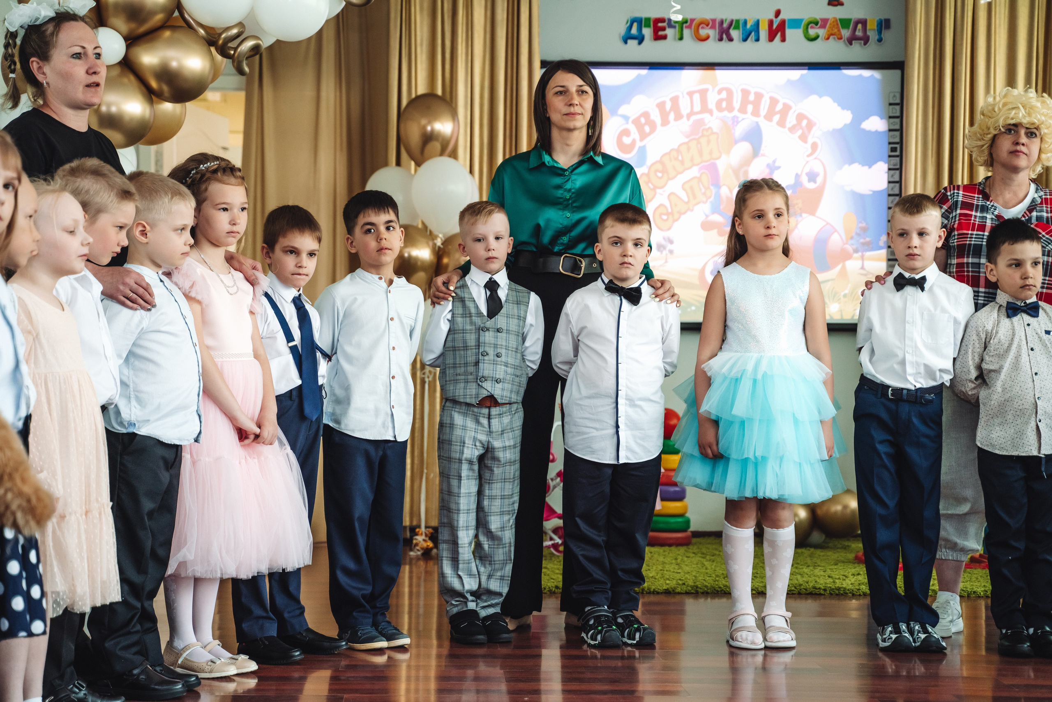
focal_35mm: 64
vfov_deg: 21.3
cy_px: 351
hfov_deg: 31.4
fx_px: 1871
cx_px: 526
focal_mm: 64
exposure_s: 1/200
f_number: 3.5
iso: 640
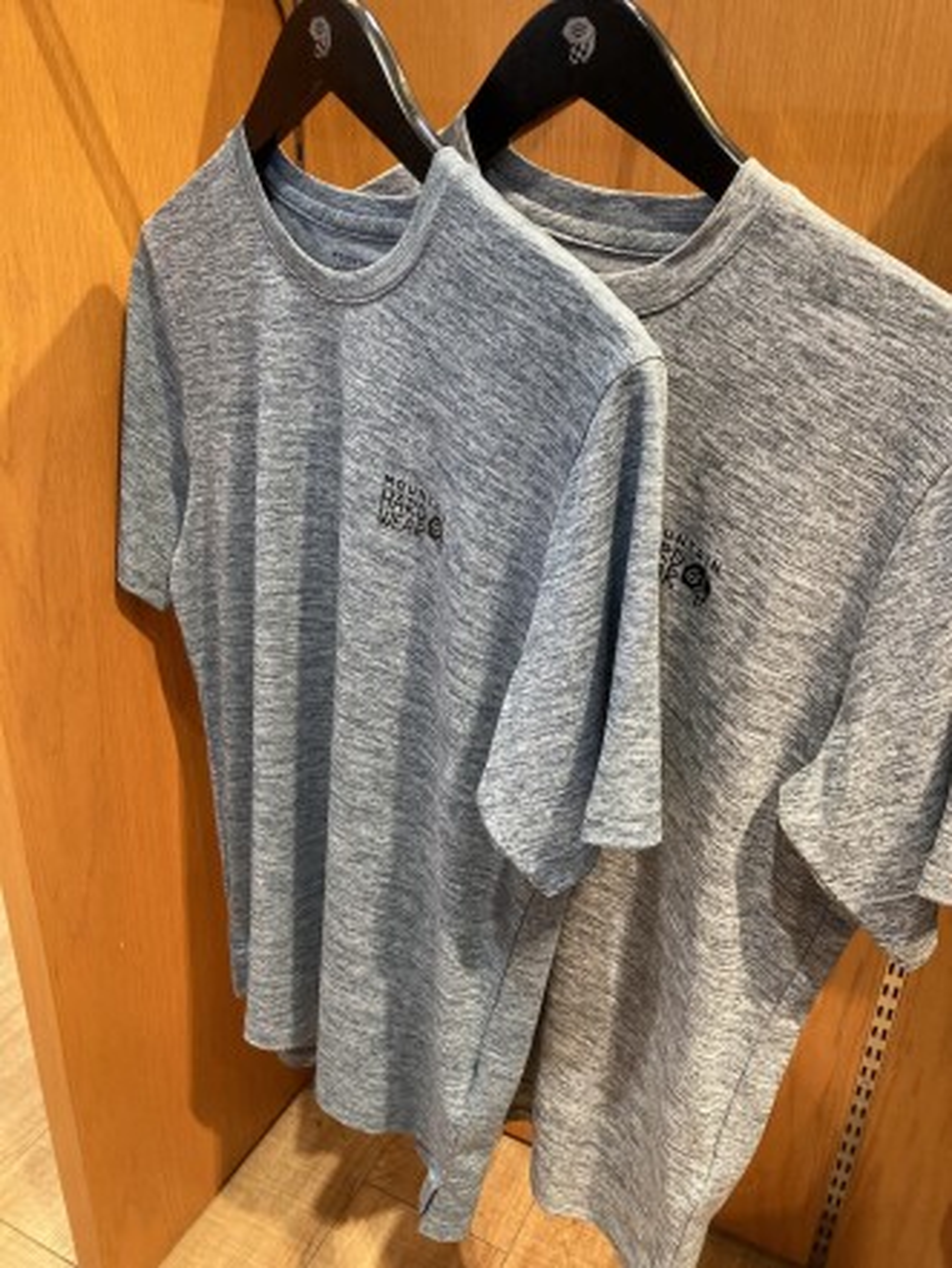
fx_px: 1026
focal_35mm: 28
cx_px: 476
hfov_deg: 49.8
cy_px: 634
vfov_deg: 63.4
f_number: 1.8
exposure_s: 1/50
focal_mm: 3.99
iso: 160
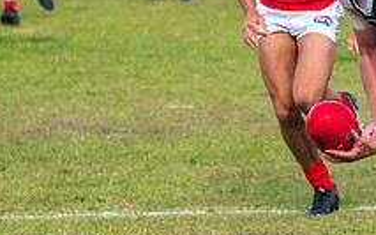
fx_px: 5399
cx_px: 365
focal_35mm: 527
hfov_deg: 4.0
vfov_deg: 2.5
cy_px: 64
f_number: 6.3
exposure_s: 1/1250
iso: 1000
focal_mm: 190
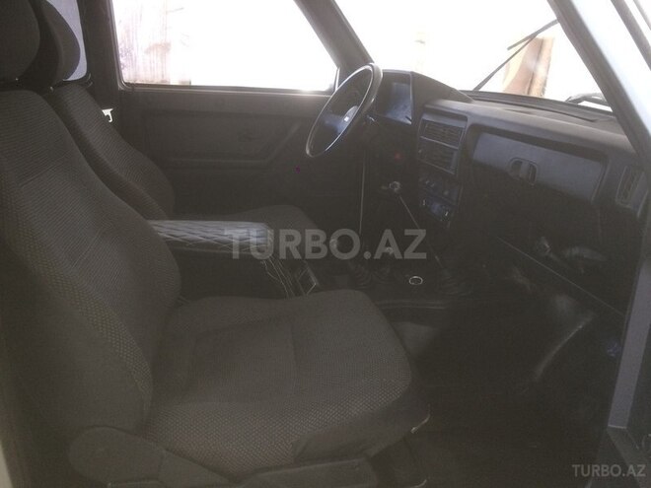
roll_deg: -5.2
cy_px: 244
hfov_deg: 61.7
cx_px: 326
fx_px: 545
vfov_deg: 48.2
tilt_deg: -19.6
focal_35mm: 29
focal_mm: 4.15
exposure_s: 1/33
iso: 80
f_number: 2.2
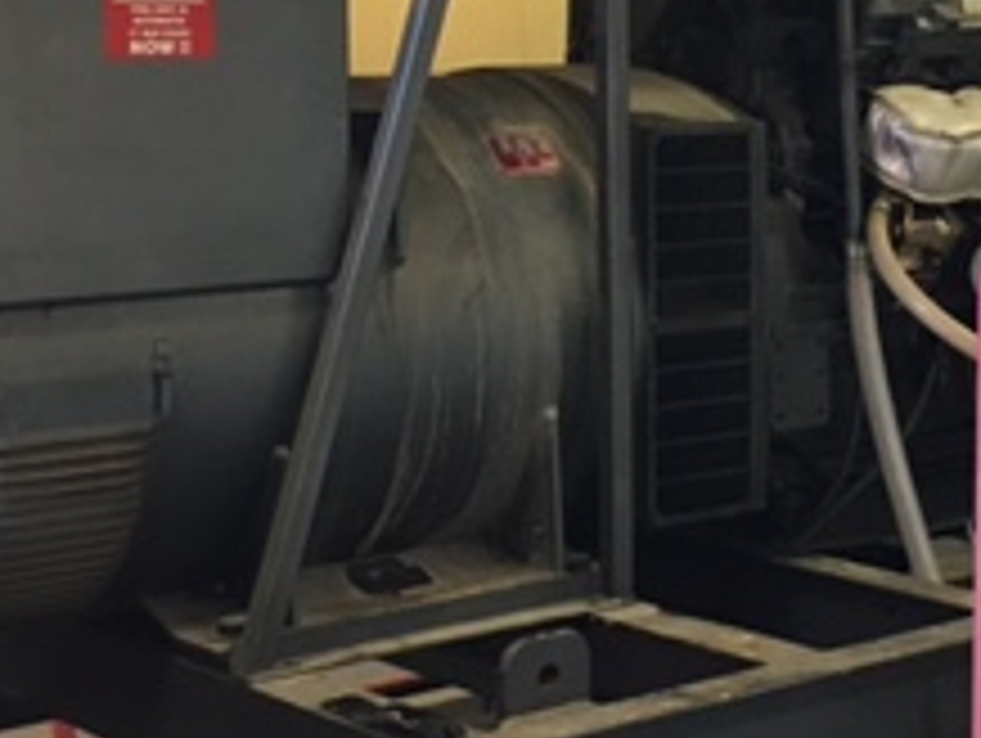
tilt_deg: -5.0
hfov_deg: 22.5
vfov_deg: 17.3
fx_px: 2412
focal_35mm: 85
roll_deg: +0.9
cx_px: 842
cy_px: 148
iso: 125
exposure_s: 1/30
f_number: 2.2
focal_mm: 4.15
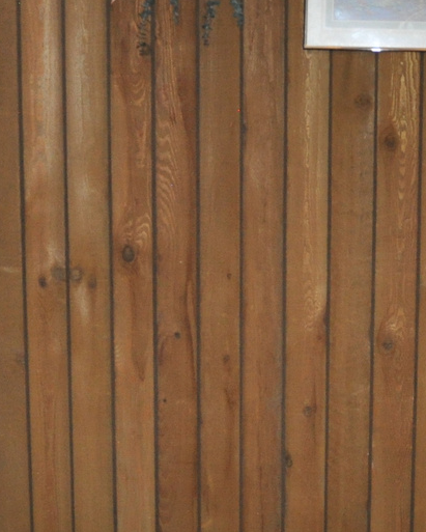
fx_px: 1590
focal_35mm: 101
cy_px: 410
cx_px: 251
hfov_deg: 15.2
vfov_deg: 18.8
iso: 800
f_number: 3.5
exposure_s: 1/60
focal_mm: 18
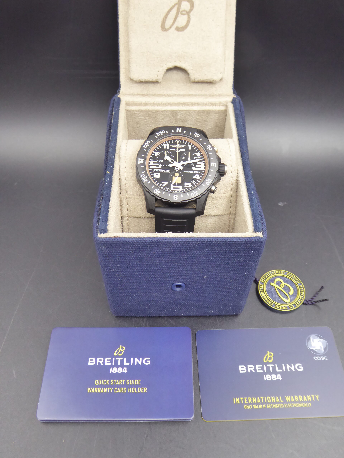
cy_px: 229
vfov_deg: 56.8
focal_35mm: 32
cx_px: 172
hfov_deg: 44.2
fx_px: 424
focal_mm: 5.4
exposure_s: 1/50
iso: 400
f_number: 3.5
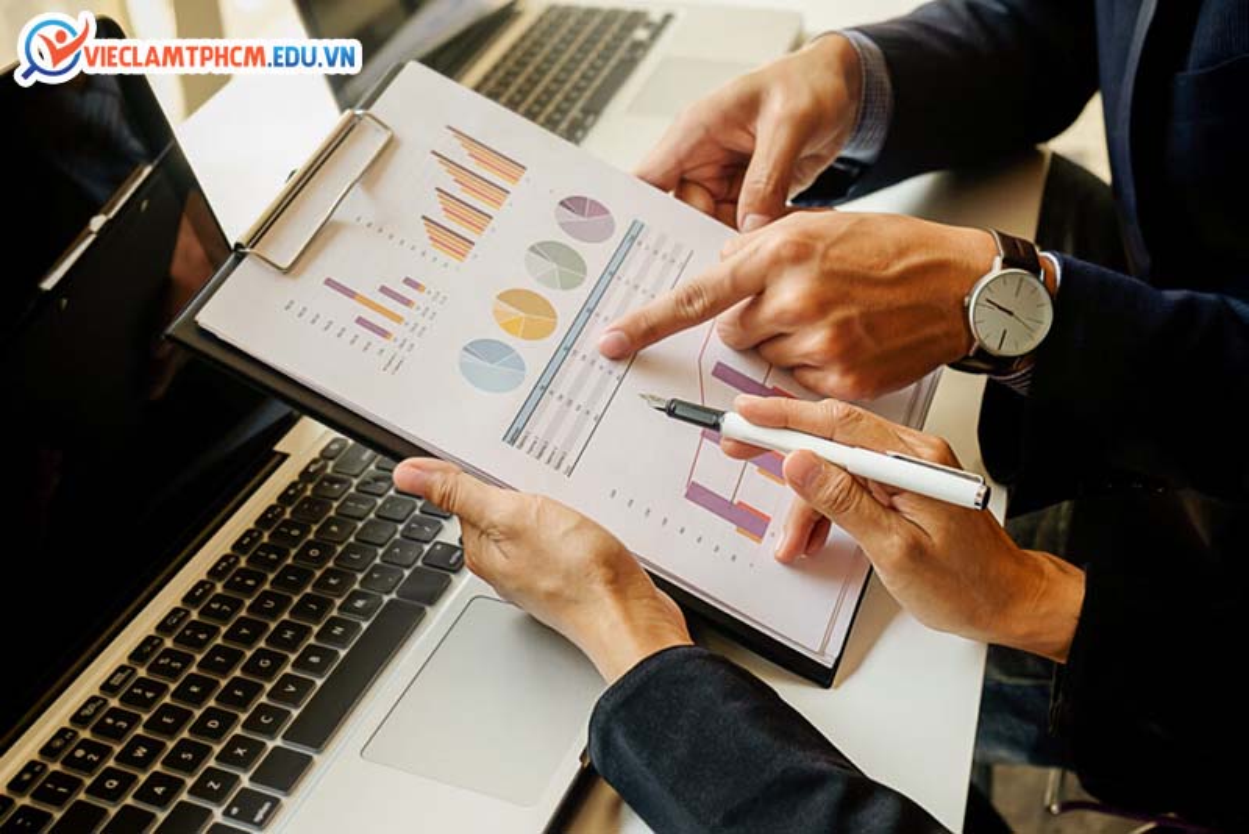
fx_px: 1631
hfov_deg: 41.9
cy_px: 417
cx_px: 624
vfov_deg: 28.7
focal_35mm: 47
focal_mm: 31.5
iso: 400
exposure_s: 1/180
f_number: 4.5
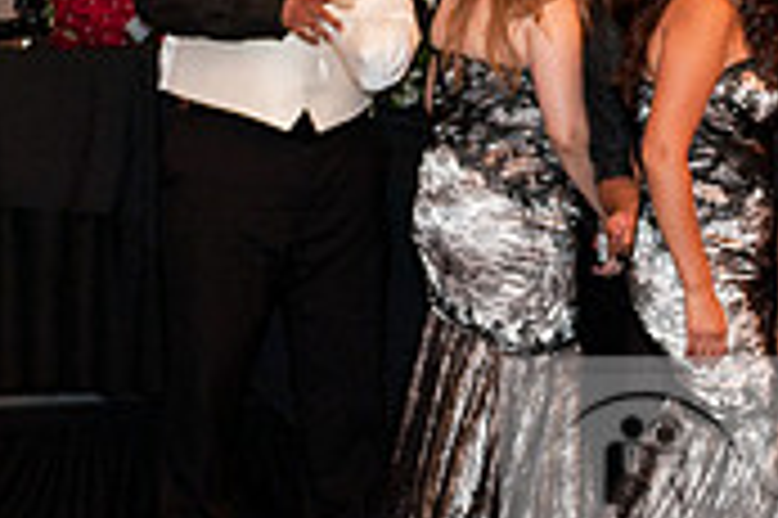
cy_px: 392
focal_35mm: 188
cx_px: 823
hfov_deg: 10.8
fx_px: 4059
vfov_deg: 7.3
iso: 800
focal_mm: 56
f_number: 3.2
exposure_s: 1/80
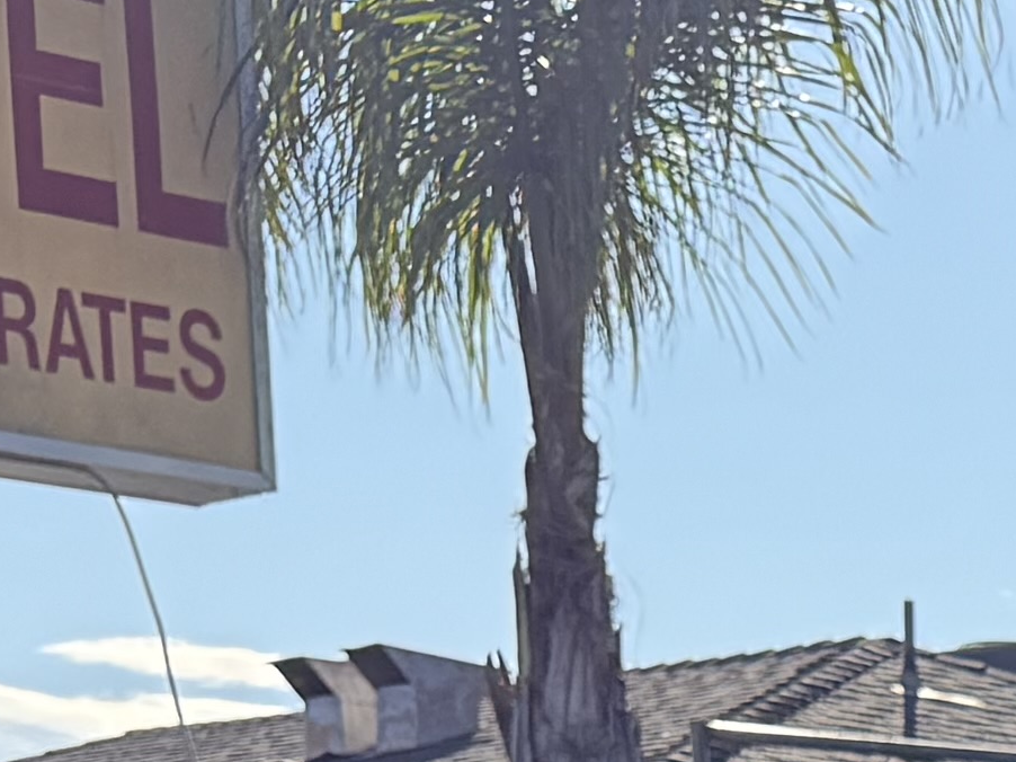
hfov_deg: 11.6
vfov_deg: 8.2
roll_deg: -1.9
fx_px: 4460
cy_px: 2306
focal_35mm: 152
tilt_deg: -12.3
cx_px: 2089
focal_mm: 6.76
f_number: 1.78
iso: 125
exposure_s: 1/3759
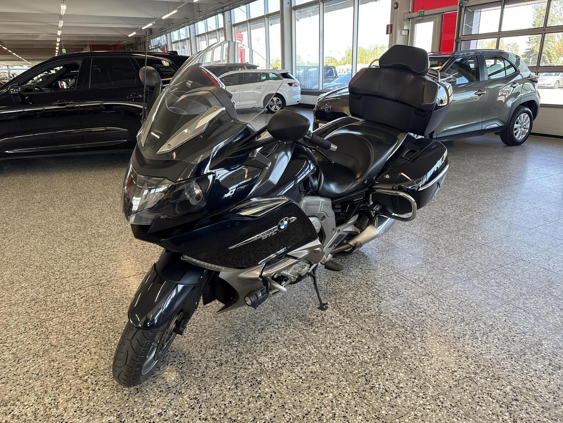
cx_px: 282
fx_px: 390
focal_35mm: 24
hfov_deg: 71.6
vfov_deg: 56.8
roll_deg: +1.3
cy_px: 212
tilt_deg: -19.7
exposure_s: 1/100
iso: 64
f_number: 1.78
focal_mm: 6.76
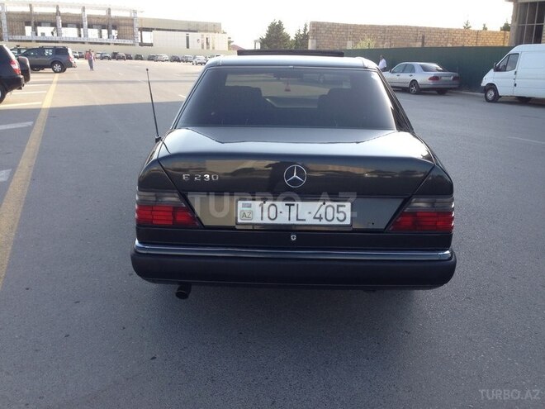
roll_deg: -1.8
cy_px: 204
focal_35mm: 33
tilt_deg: -14.7
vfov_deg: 42.9
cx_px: 272
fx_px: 520
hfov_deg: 55.4
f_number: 2.4
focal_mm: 4.12
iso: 50
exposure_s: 1/369
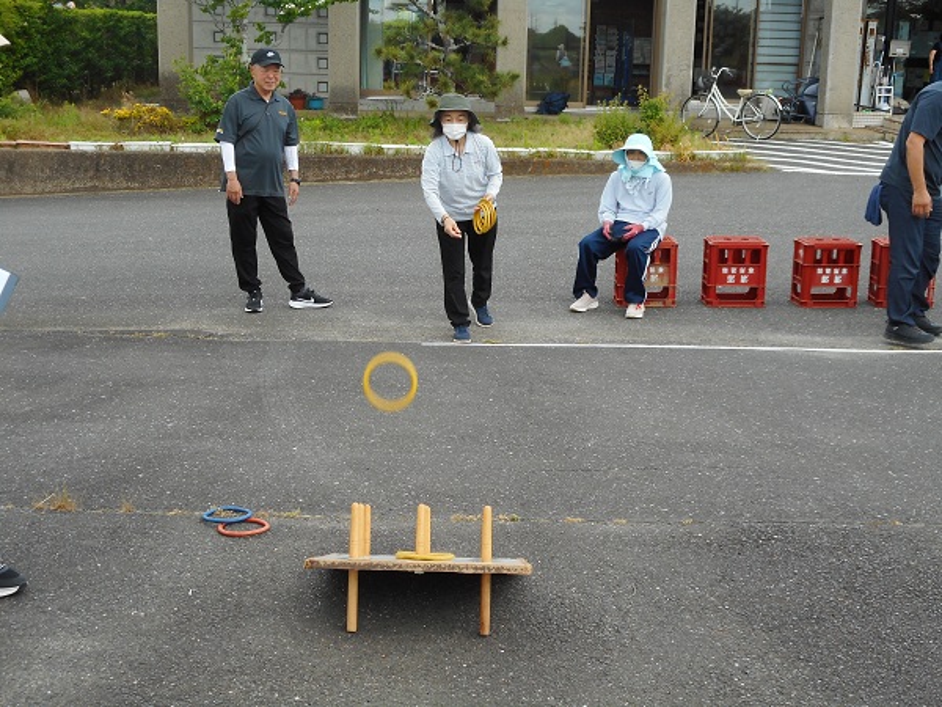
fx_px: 1388
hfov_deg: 37.5
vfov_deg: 28.6
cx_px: 471
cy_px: 354
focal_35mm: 51
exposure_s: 1/125
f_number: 4.9
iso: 80
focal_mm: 9.1
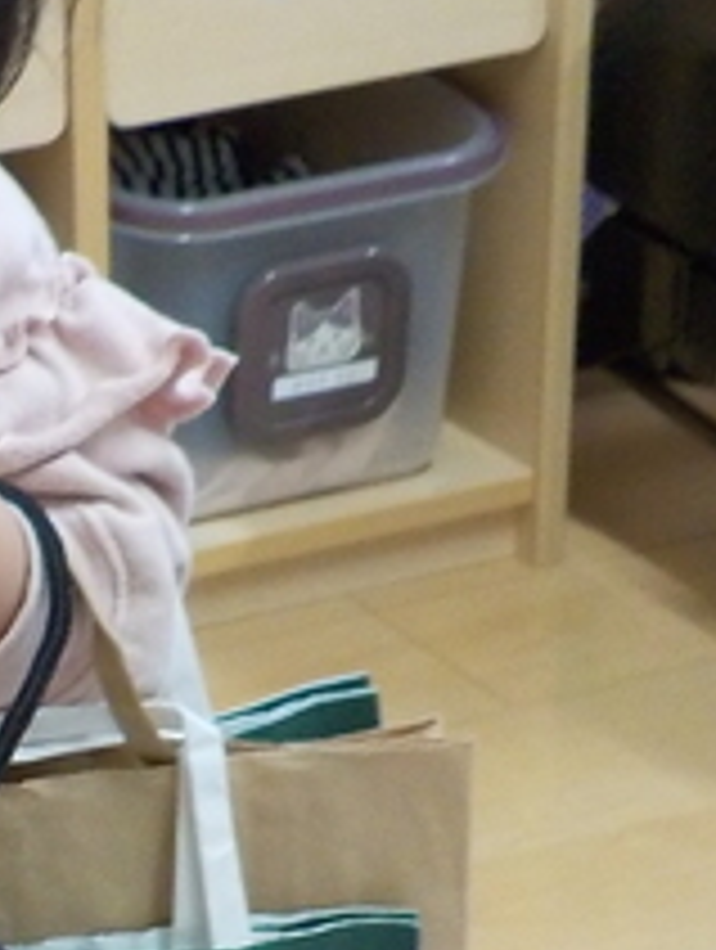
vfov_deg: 15.7
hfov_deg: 11.4
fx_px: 3382
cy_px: 945
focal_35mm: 123
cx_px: -486
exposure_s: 1/30
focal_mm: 4.1
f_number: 3.3
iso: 280
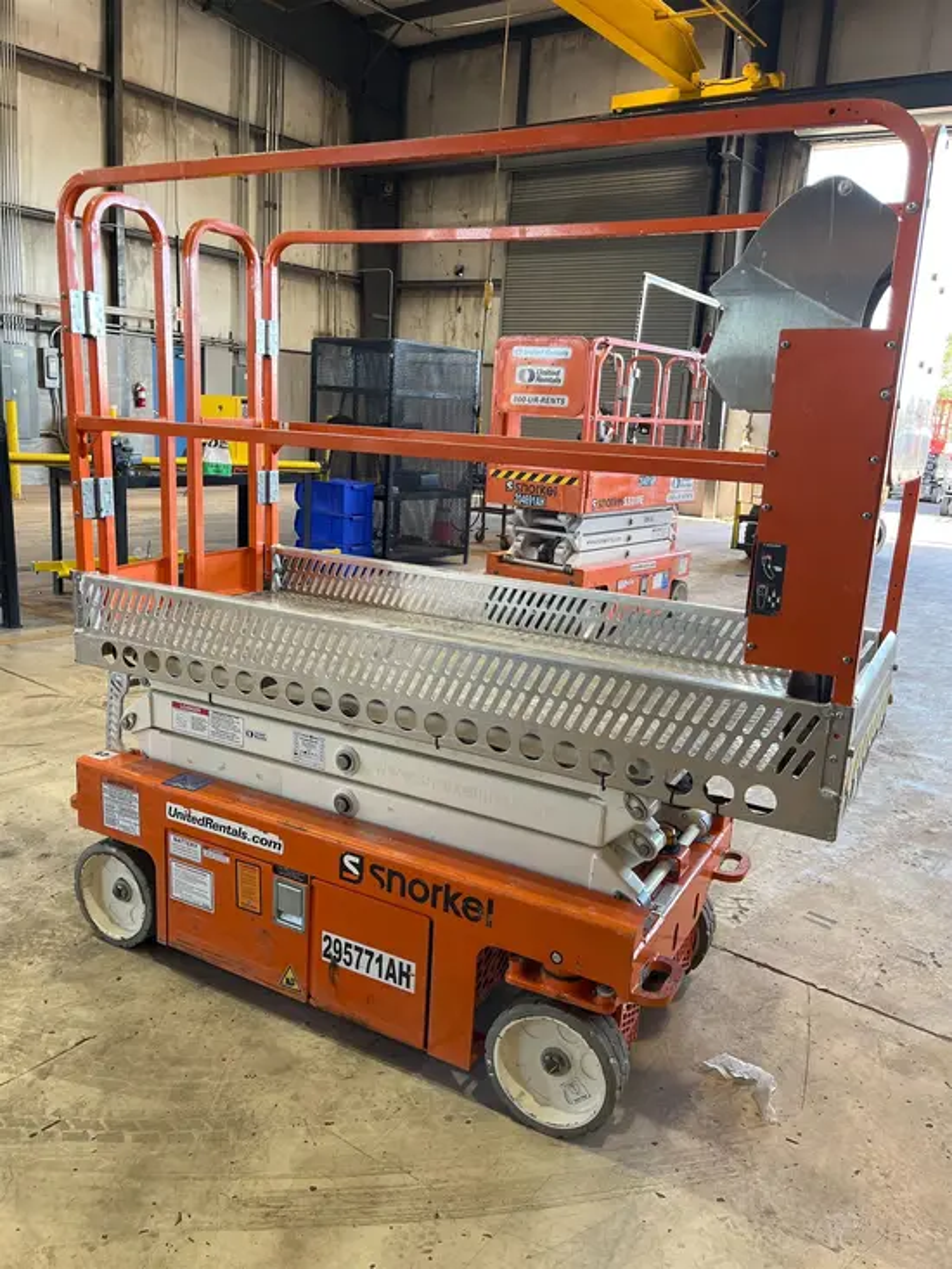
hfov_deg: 53.1
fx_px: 953
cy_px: 634
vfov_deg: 67.3
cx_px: 476
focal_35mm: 26
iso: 100
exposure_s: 1/120
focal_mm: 5.1
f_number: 1.6
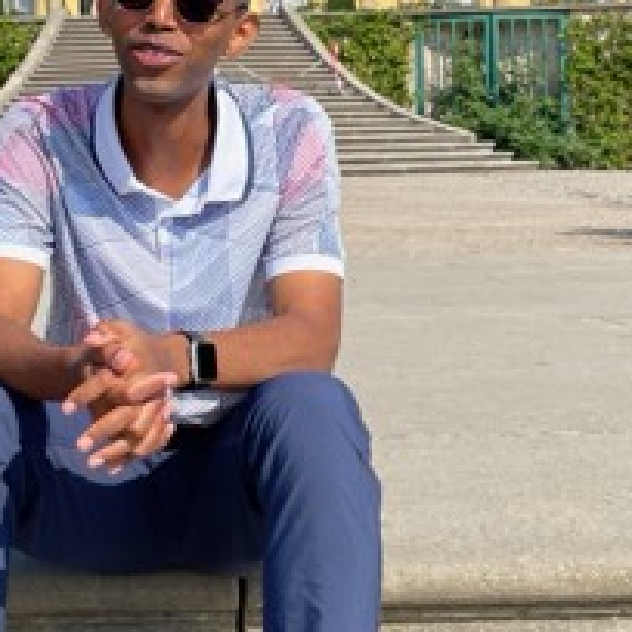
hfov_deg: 23.7
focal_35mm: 72
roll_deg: +1.5
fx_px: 1487
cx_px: 158
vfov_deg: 23.8
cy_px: 164
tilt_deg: +0.5
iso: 32
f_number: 1.6
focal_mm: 4.2
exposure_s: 1/4132
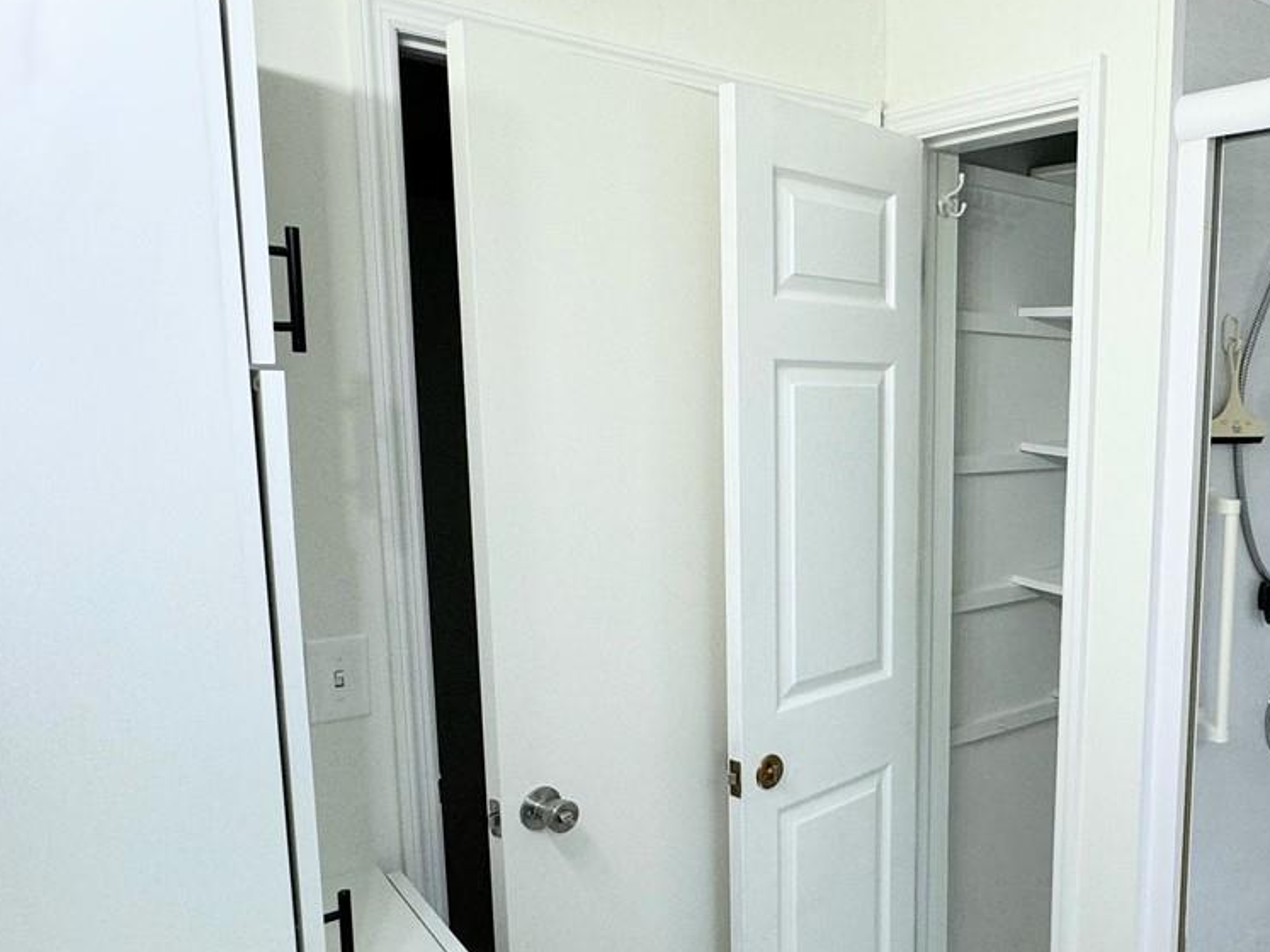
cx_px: 1049
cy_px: 534
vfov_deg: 46.7
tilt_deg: -8.5
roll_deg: -1.6
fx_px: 1100
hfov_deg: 55.0
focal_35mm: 30
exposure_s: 1/120
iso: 125
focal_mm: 2.22
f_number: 2.2
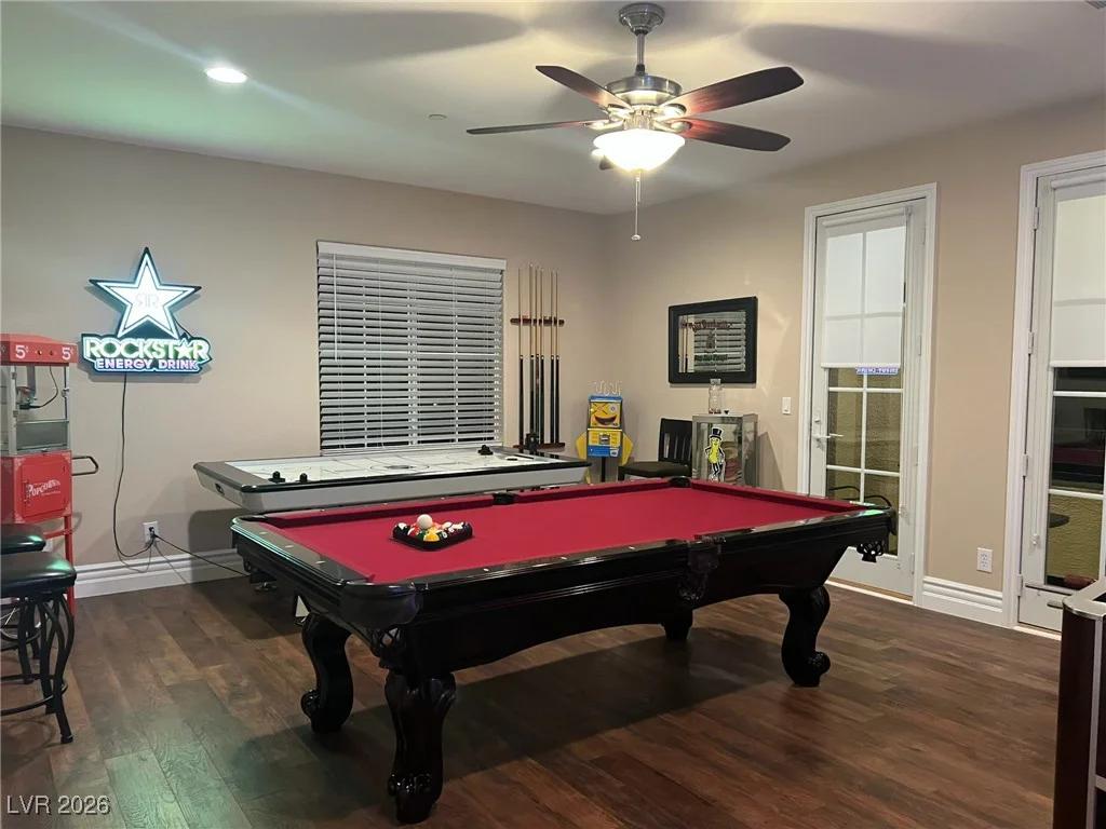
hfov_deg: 67.3
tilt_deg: -3.6
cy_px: 414
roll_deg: -0.1
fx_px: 831
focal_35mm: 26
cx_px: 553
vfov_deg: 53.1
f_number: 1.5
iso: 400
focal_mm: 5.7
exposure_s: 1/60
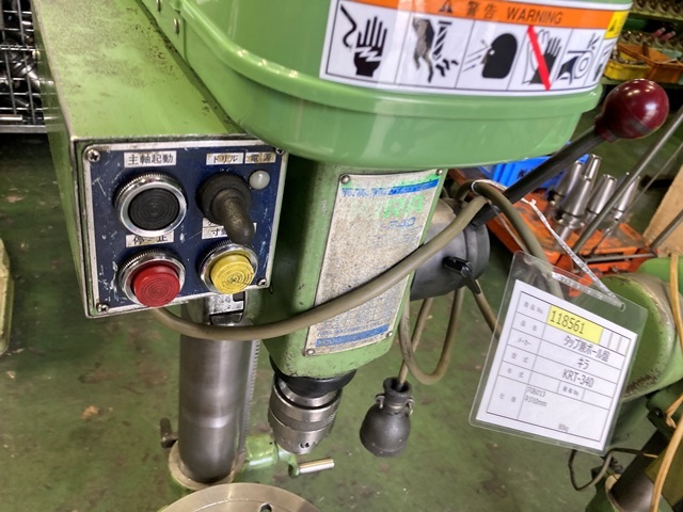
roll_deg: -11.7
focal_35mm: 28
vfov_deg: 49.7
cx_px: 342
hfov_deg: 63.4
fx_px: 552
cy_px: 256
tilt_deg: -39.3
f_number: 1.8
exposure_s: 1/62
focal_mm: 3.99
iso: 80
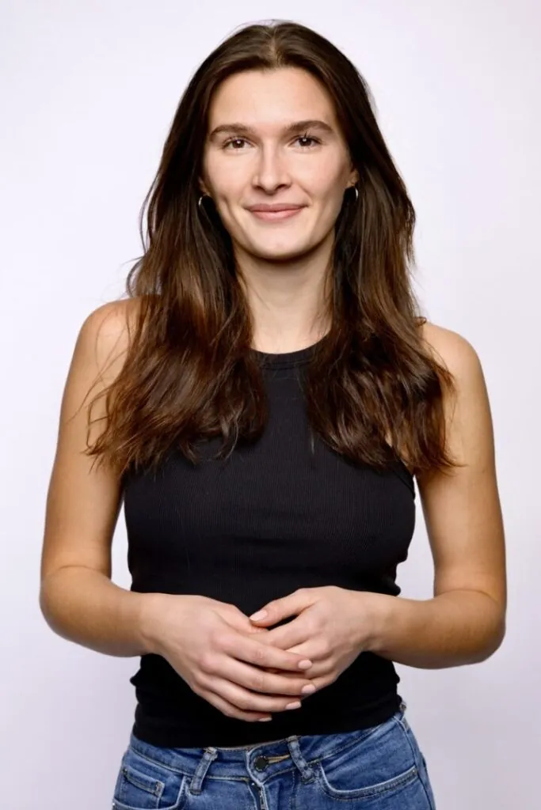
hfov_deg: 16.1
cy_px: 405
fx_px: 1915
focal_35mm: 85
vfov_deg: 23.9
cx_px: 270
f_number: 5.6
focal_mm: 85
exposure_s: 1/125
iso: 250
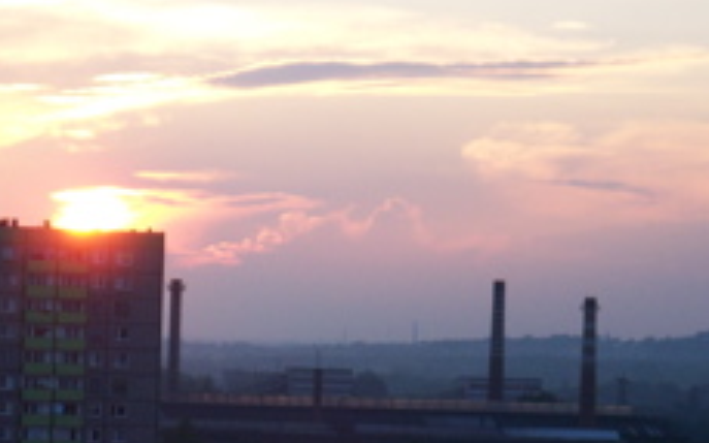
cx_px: 161
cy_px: 234
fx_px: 3999
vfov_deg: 6.3
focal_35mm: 207
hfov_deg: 10.1
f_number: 4.4
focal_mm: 19.2
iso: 80
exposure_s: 1/125
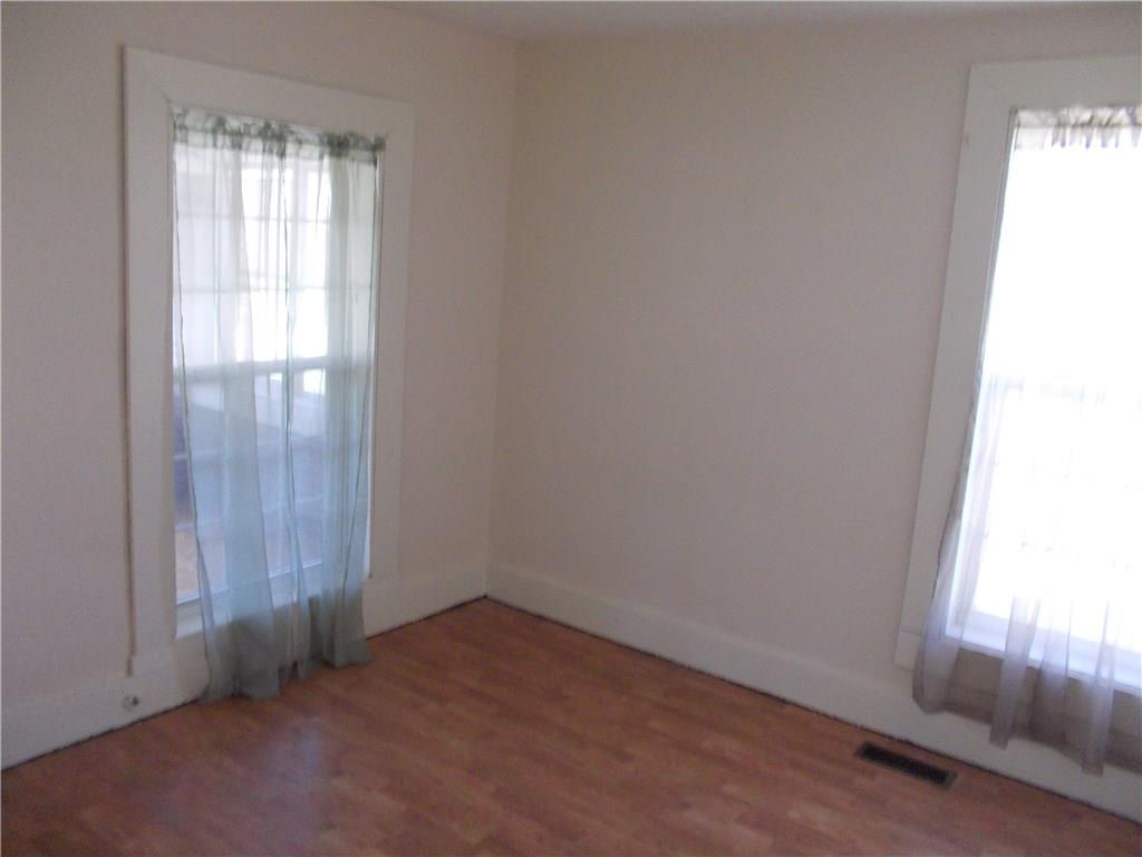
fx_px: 957
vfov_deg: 48.2
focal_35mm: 29
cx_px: 571
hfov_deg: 61.7
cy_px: 428
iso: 250
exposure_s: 1/25
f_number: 3.3
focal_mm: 4.1
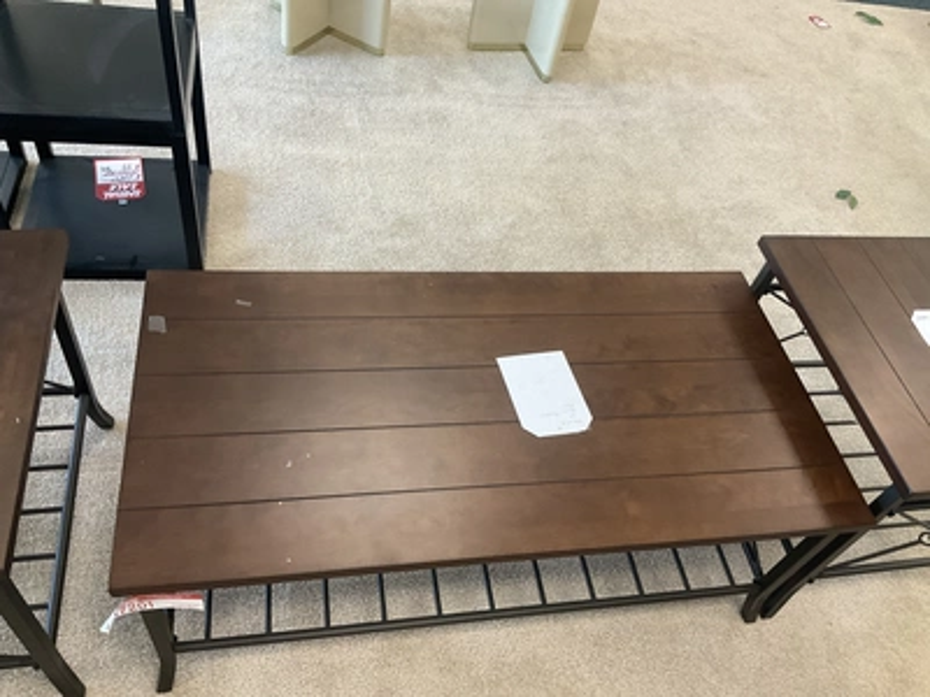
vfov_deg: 48.2
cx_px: 465
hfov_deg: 61.7
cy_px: 348
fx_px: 779
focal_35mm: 29
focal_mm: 3
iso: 125
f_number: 1.8
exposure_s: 1/60
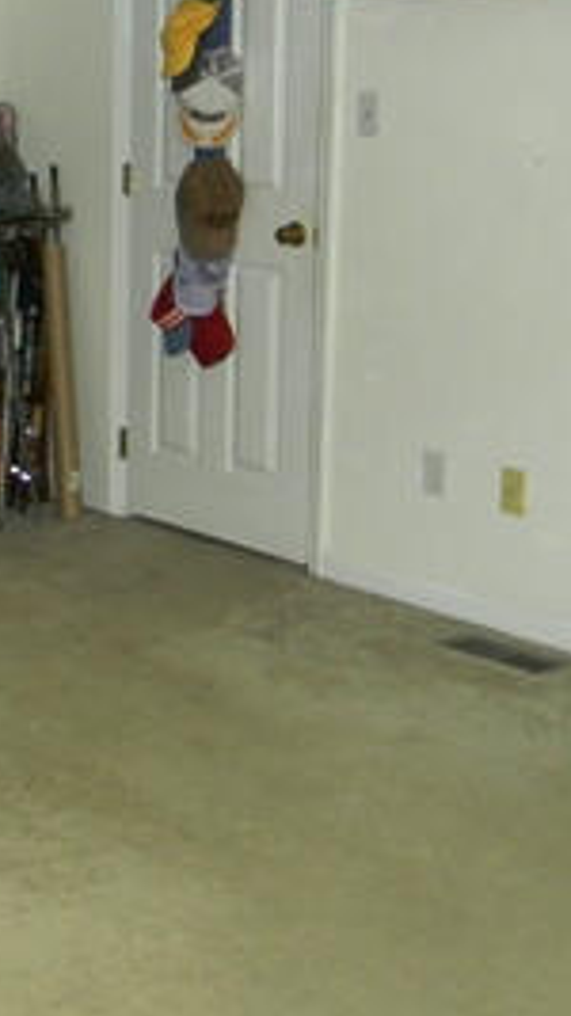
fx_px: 1967
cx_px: -244
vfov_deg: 28.7
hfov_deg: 15.4
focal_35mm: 73
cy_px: 320
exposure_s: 1/26
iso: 200
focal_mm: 5
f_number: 3.5
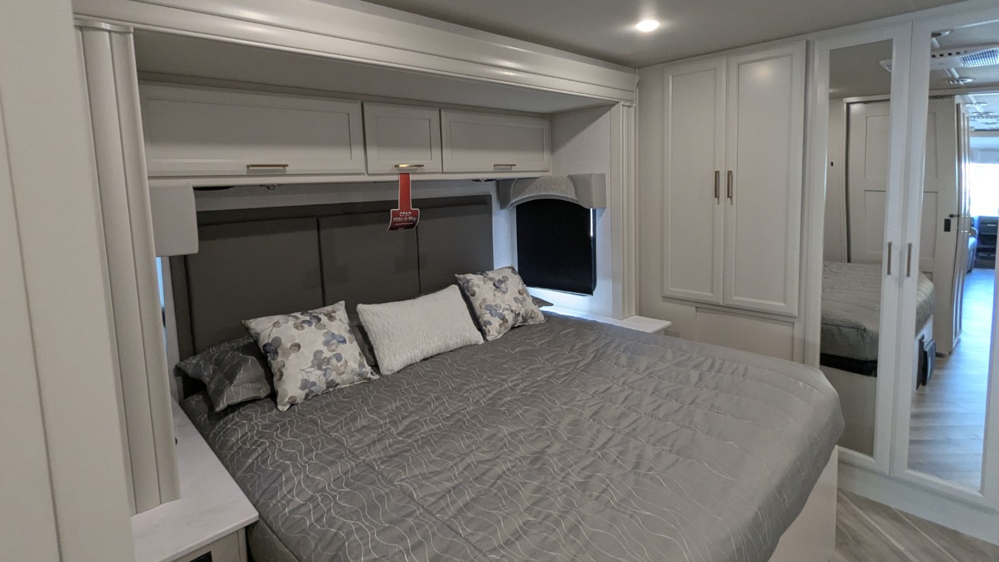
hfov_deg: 92.7
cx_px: 499
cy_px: 230
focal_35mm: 18
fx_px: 477
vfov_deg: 60.6
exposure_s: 1/74.7
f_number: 2.2
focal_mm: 2.35
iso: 330
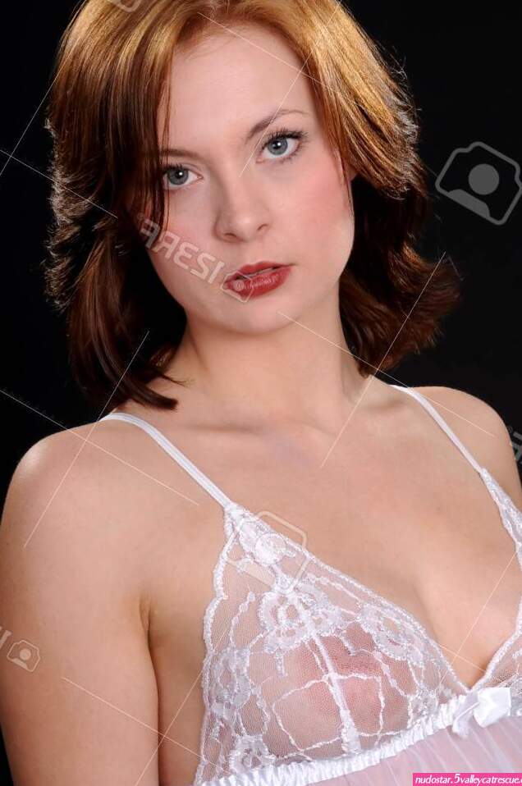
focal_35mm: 112
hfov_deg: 12.1
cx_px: 261
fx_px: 2454
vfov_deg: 18.2
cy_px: 393
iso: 200
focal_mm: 75
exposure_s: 1/250
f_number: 16
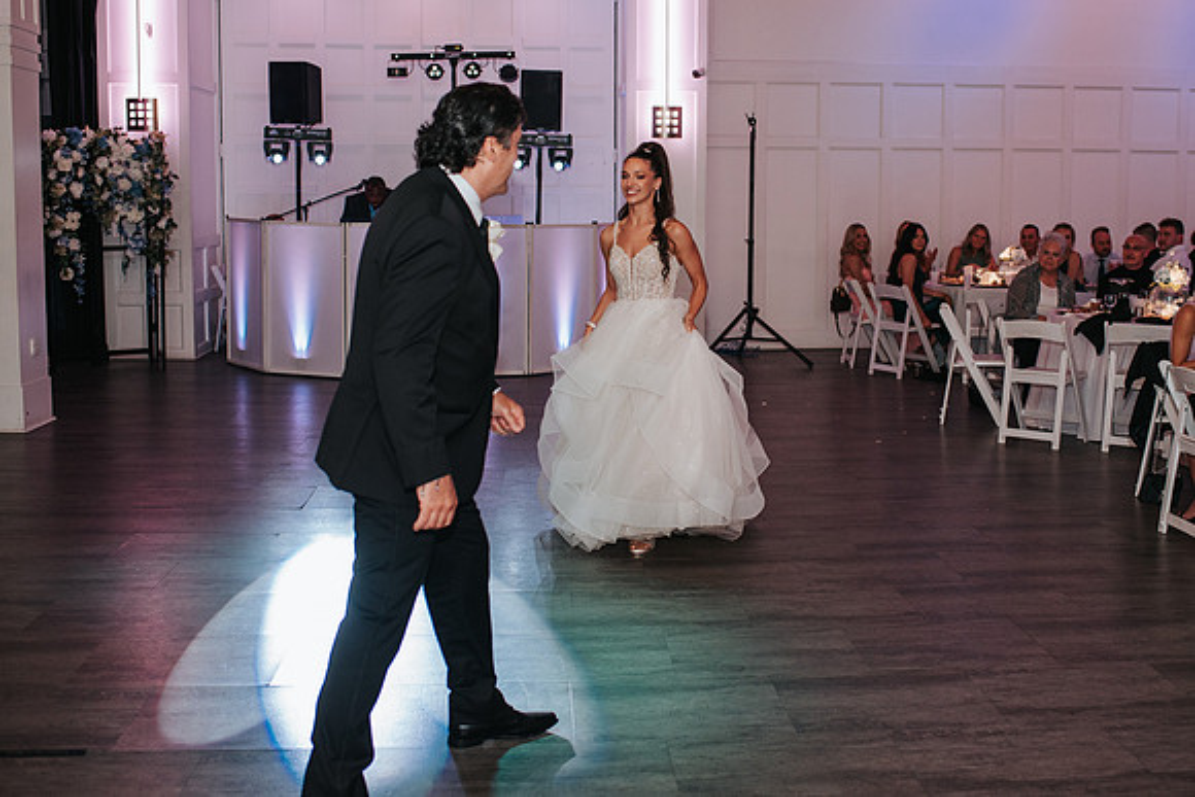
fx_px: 1384
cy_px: 336
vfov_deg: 32.1
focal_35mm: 42
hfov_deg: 46.5
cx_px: 692
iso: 1000
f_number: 2.8
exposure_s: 1/200
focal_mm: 35
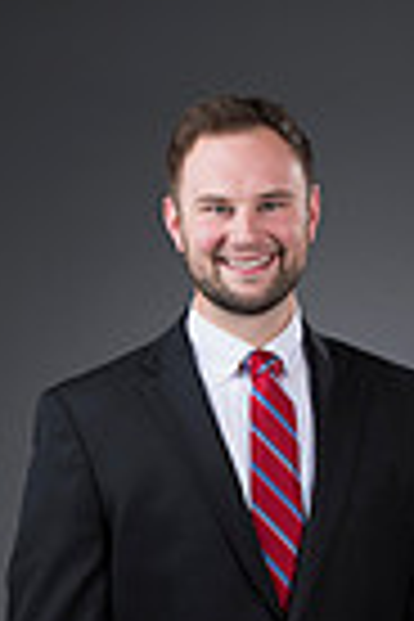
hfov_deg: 5.3
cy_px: 796
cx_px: 243
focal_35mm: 260
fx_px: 4485
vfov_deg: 7.8
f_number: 5.6
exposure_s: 1/250
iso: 160
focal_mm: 80
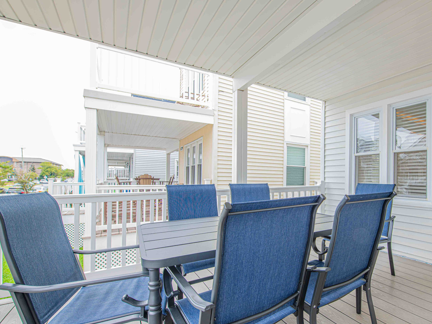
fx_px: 225
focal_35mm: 18
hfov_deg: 85.3
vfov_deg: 71.4
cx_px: 280
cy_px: 179
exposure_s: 1/13
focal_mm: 14
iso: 64
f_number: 7.1
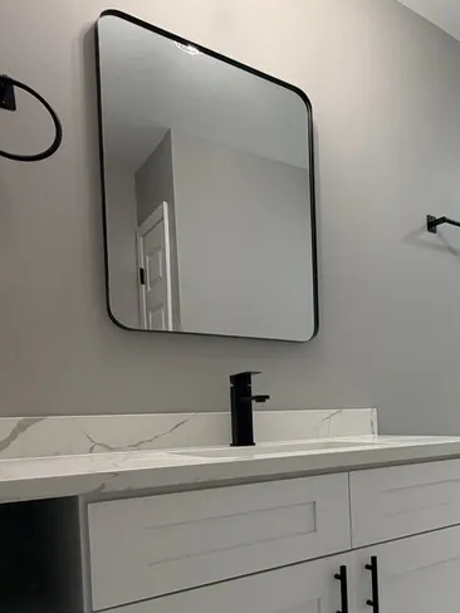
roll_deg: +2.5
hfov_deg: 40.0
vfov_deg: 56.6
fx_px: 549
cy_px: 426
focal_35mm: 31
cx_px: 459
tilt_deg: -2.1
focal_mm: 2.22
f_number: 2.2
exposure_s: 1/120
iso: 200
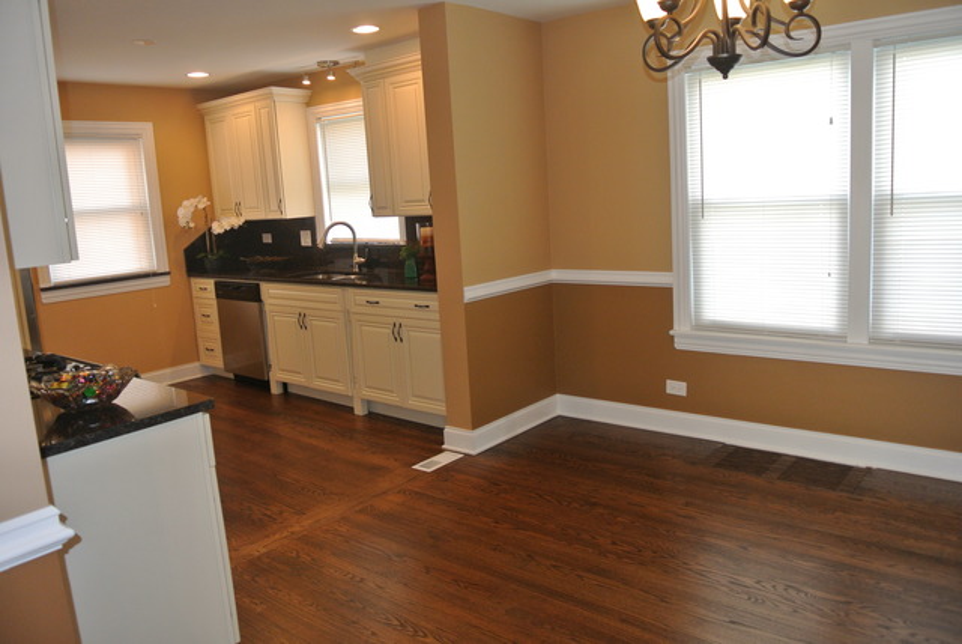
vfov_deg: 48.0
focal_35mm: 27
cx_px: 481
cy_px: 322
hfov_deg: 67.3
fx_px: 722
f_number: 3.5
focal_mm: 10
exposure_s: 1/60
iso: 280
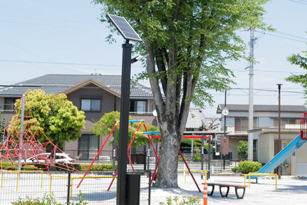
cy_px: 42
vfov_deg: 17.4
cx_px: 216
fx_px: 666
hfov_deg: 25.8
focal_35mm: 78
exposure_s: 1/400
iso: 100
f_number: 4.5
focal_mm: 28
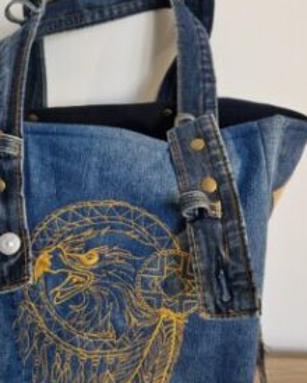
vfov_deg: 38.0
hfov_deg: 30.8
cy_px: 166
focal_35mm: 49
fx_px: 557
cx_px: 124
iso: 50
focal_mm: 5.4
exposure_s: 1/245
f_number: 1.8
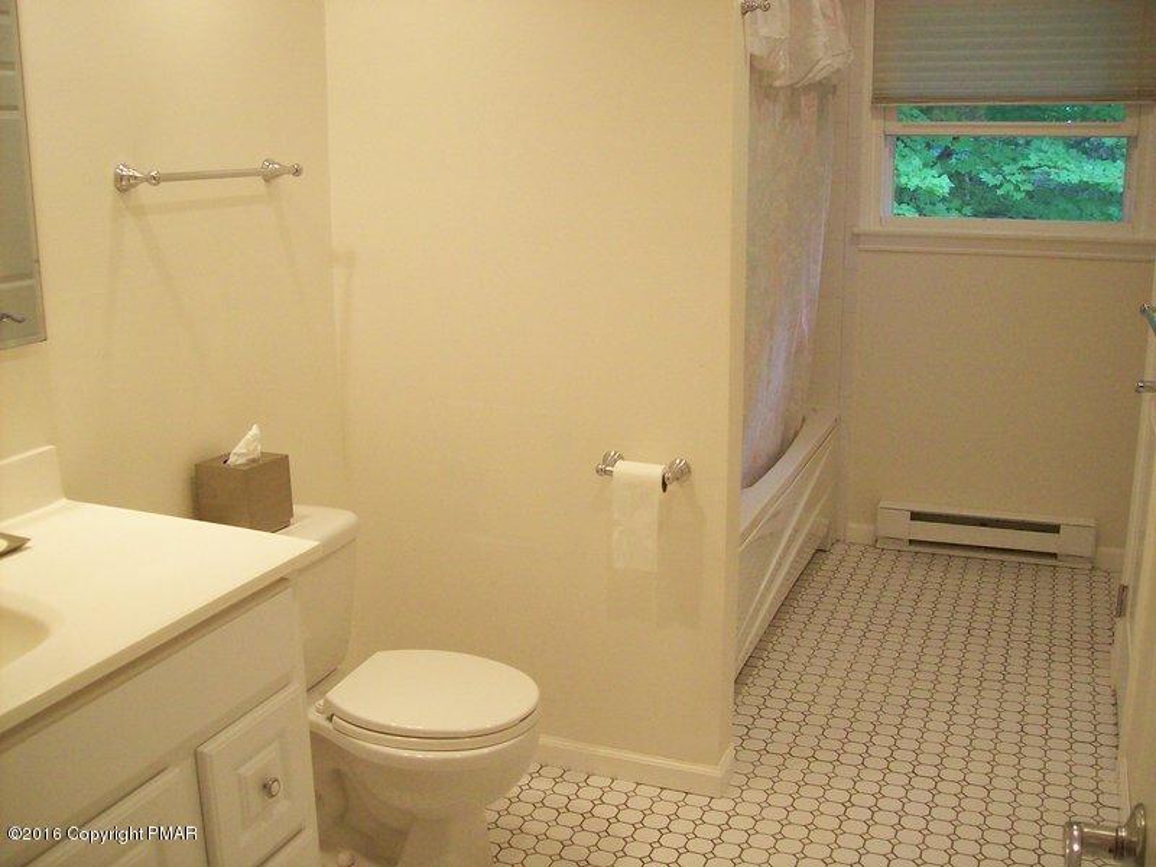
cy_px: 434
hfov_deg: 51.4
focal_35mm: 36
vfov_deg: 39.7
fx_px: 1202
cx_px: 578
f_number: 2.7
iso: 200
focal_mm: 6
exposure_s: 1/64.9
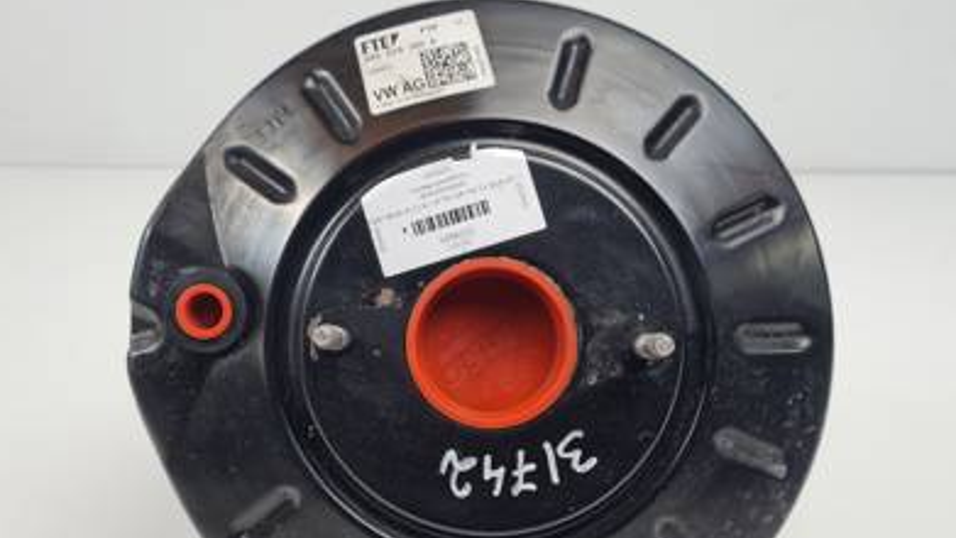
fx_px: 735
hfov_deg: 66.1
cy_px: 357
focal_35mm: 29
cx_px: 479
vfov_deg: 39.7
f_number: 1.8
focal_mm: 5.4
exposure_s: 1/177
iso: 50
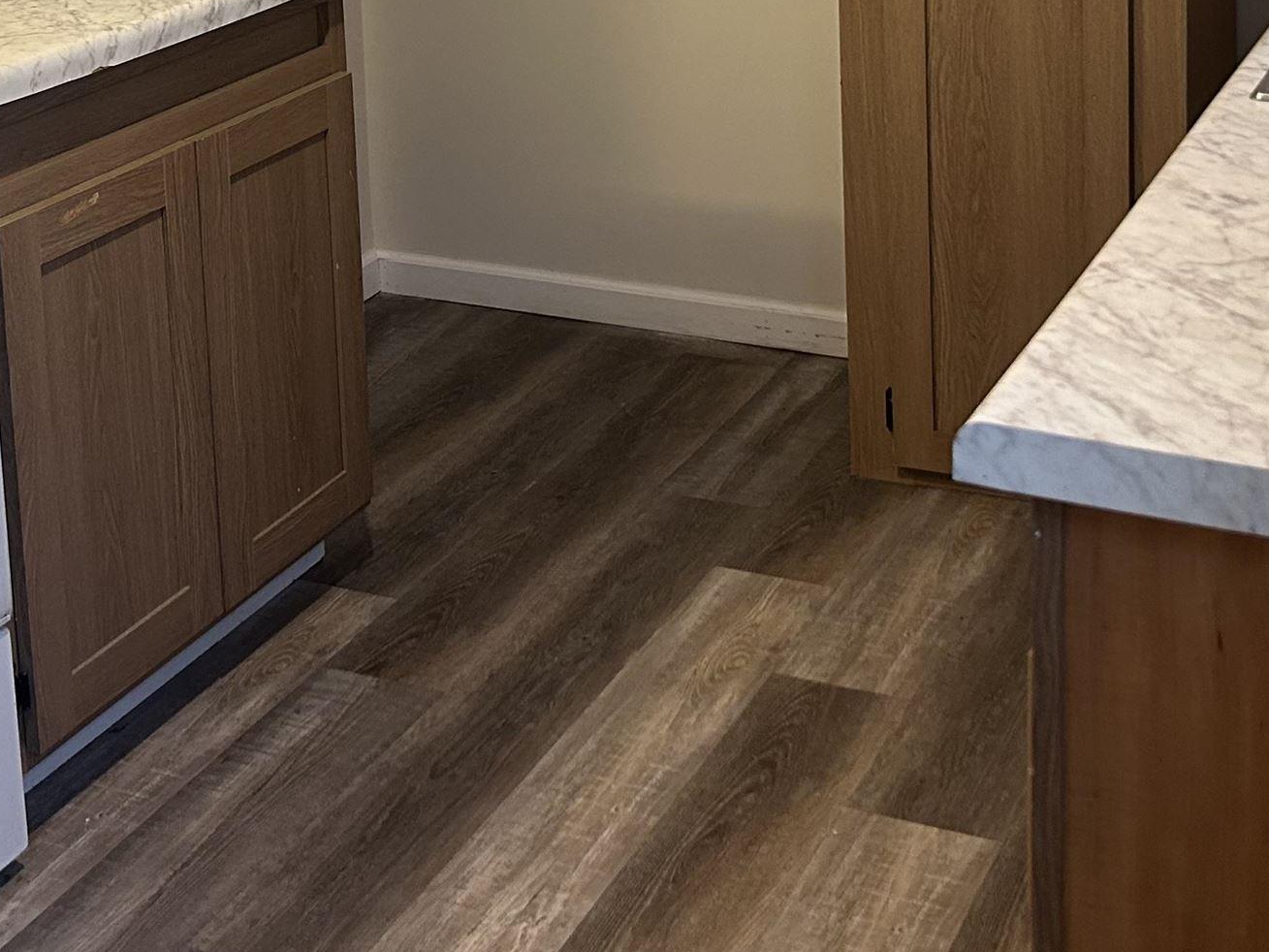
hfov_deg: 31.7
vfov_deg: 22.5
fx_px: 2236
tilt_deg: -8.9
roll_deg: +3.1
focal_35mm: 61
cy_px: -129
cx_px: 566
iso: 160
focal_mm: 5.7
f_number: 1.5
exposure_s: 1/60
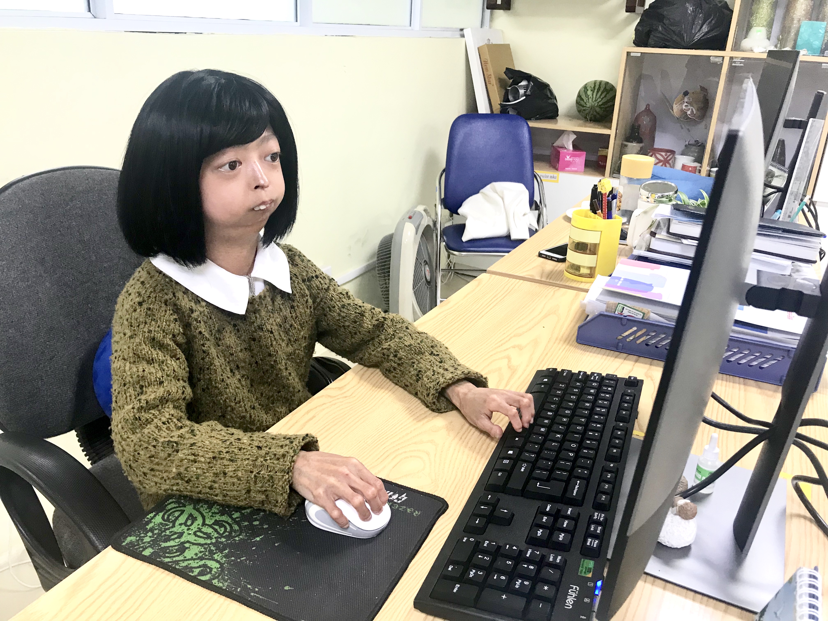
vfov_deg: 49.7
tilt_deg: -22.5
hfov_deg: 63.4
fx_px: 670
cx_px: 414
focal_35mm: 28
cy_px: 310
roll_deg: -1.4
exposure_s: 1/20
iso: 40
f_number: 1.8
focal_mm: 3.99
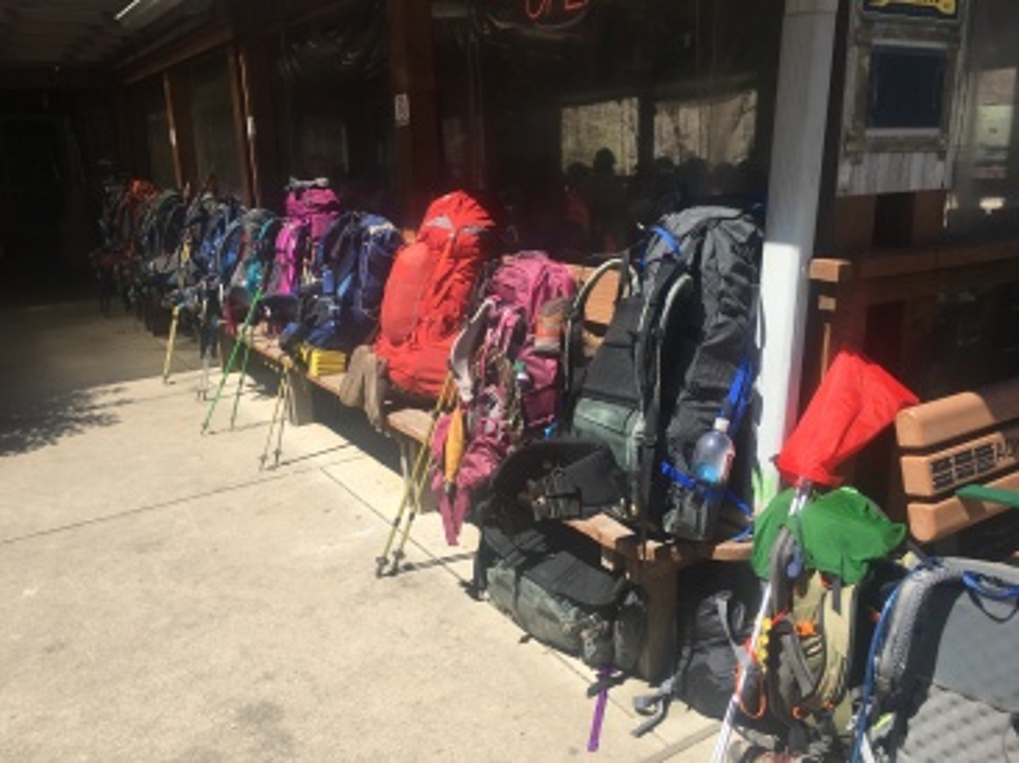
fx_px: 853
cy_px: 382
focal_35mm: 29
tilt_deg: -13.8
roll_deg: +1.5
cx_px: 510
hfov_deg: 61.7
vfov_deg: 48.2
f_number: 2.2
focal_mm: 4.15
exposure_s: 1/1425
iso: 25
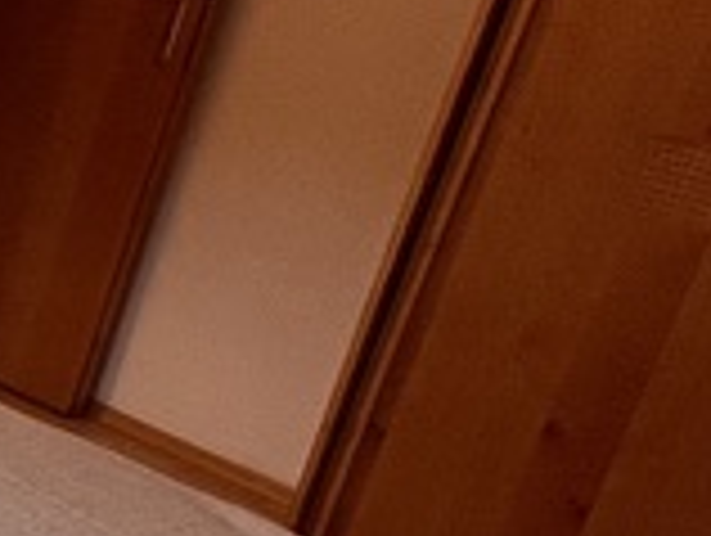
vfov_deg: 17.5
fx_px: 1728
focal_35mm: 84
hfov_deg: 17.0
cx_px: -720
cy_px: 432
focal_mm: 1.57
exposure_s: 1/99
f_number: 1.8
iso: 80
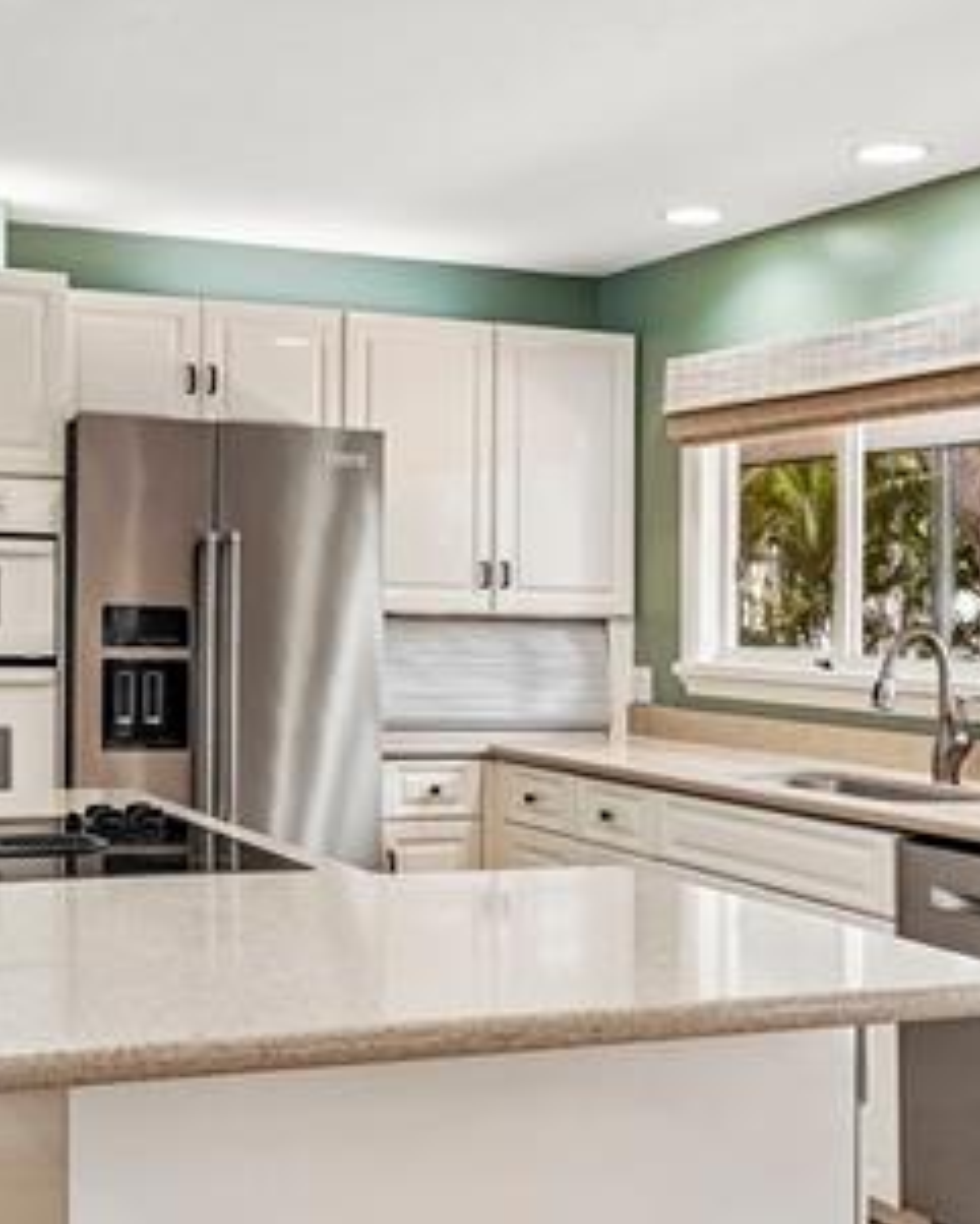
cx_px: 244
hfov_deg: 29.2
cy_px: 598
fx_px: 1848
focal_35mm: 51
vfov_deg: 36.6
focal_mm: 16
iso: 400
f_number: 8
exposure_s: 1/15
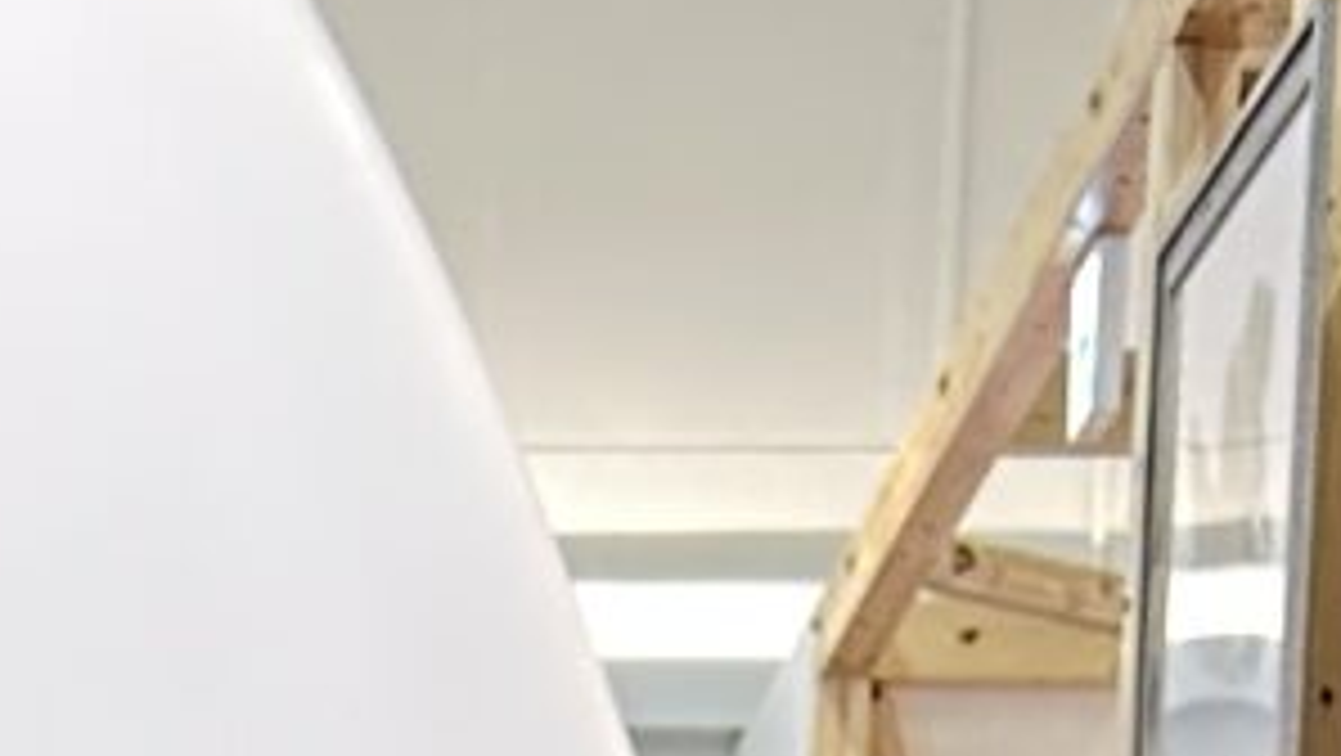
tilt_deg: -14.1
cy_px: 3708
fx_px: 6760
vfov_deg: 5.2
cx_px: -153
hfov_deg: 11.2
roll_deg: -0.6
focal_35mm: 190
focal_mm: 5.7
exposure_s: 1/60
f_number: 1.5
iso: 160
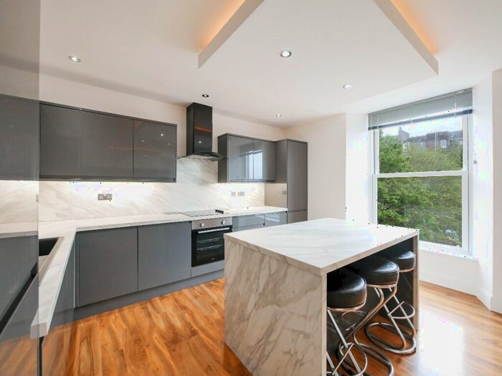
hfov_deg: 102.1
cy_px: 188
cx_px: 251
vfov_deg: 85.7
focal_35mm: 14
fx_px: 203
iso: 800
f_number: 4
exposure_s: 1/60
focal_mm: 7
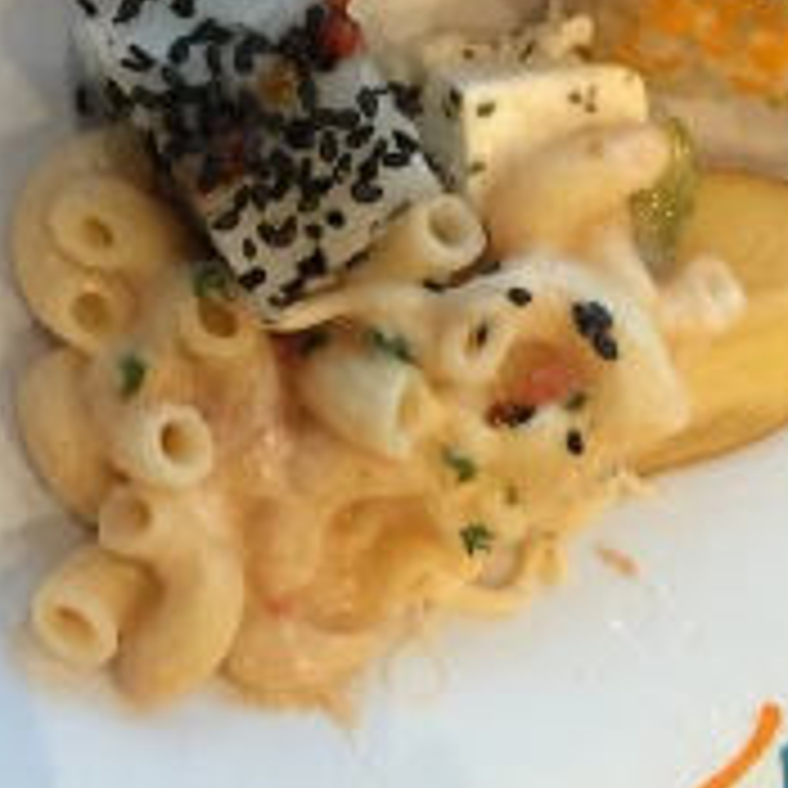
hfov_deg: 21.9
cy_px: -16
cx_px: 135
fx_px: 2009
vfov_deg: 21.4
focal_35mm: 78
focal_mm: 4.15
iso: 125
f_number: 2.2
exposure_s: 1/10
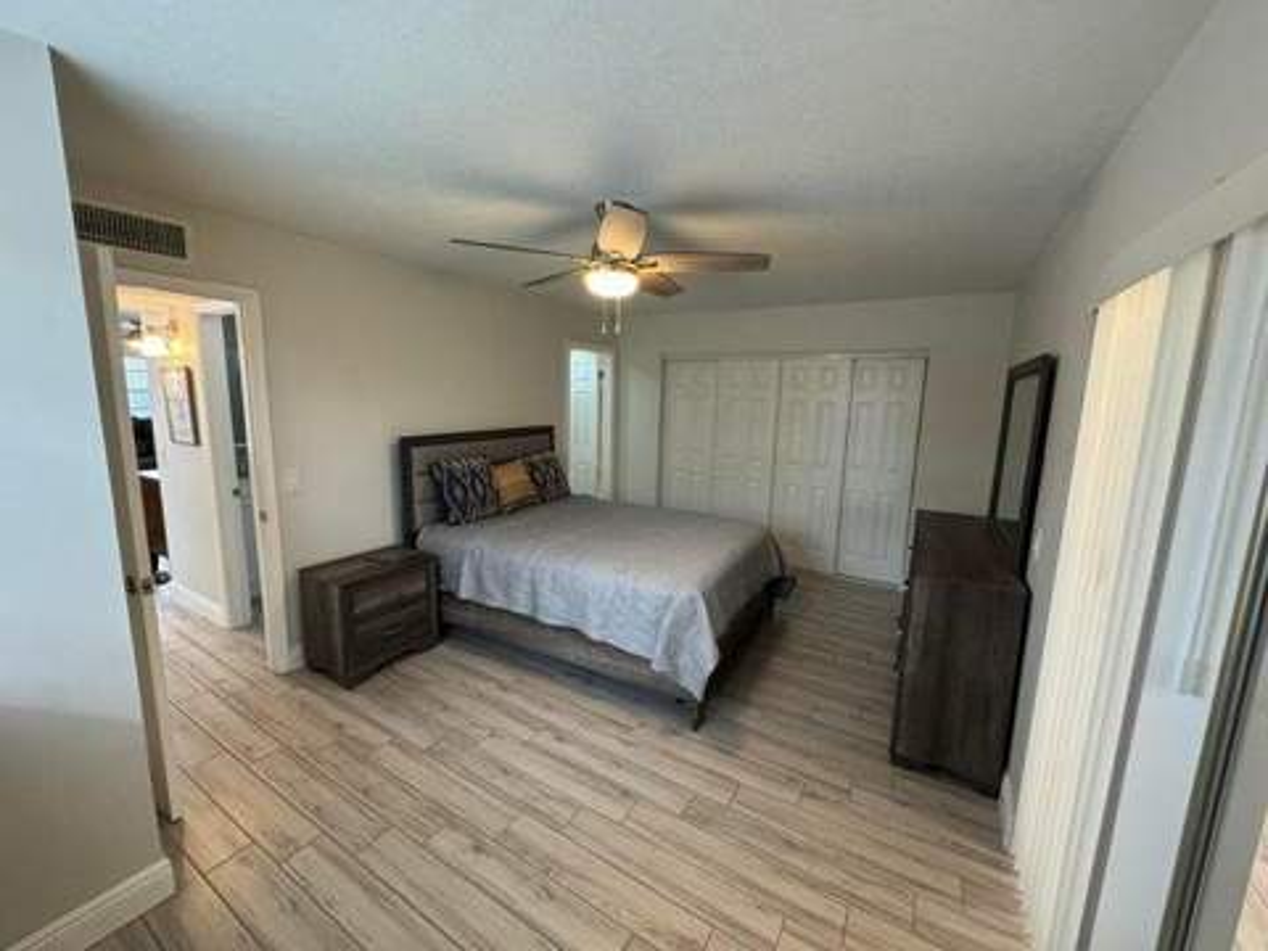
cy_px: 476
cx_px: 634
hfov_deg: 102.1
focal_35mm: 14
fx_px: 513
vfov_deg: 85.7
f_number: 2.2
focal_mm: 2.22
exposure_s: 1/60
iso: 400
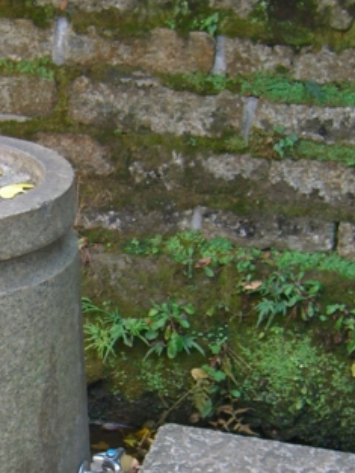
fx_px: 1325
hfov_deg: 14.9
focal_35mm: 97
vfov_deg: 20.1
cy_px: 352
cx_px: -23
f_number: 2.8
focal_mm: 7.9
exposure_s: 1/30
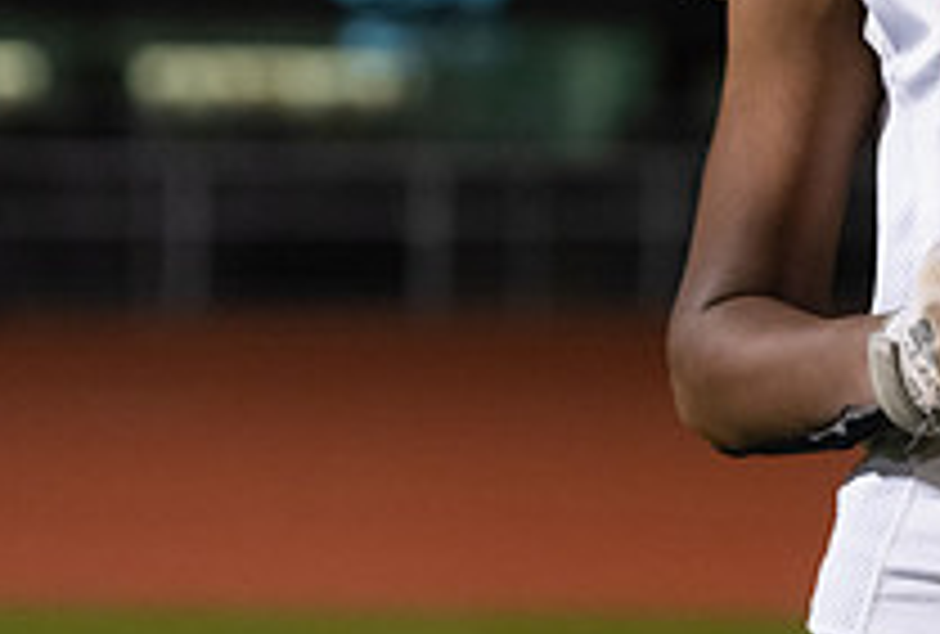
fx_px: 8753
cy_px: -143
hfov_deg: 6.1
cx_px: 1237
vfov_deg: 4.1
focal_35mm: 334
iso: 4000
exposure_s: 1/320
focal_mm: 110
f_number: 3.5
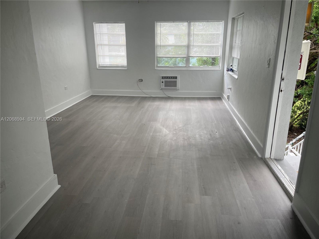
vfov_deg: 53.1
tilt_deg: -17.3
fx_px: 240
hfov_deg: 67.3
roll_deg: +0.0
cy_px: 120
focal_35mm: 26
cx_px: 160
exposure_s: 1/121
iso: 40
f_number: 1.6
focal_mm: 4.2
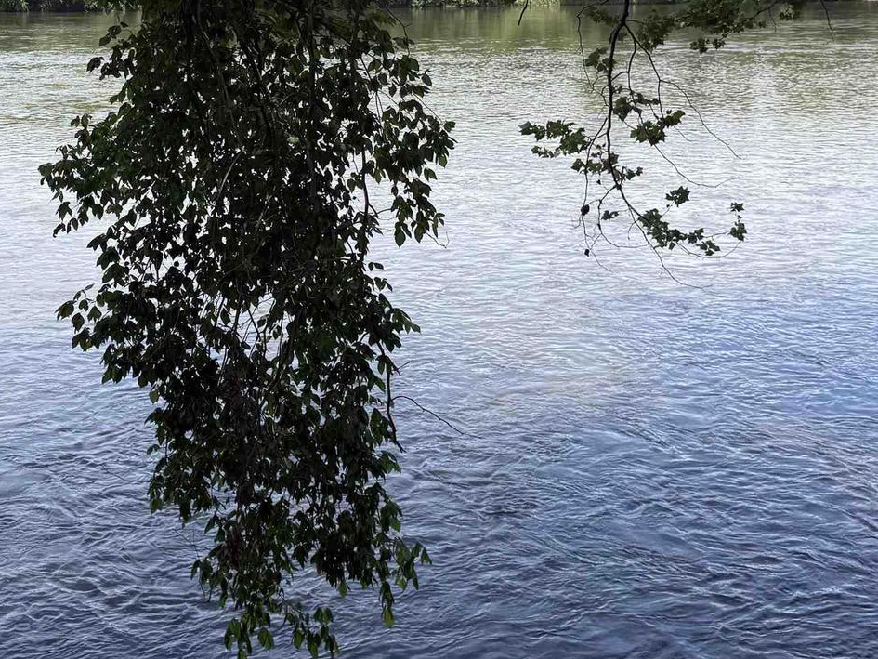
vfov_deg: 27.3
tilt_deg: -5.5
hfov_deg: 36.6
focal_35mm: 52
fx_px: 1319
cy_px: 108
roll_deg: +0.9
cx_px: 329
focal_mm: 6.76
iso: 80
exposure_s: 1/2000
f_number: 1.78
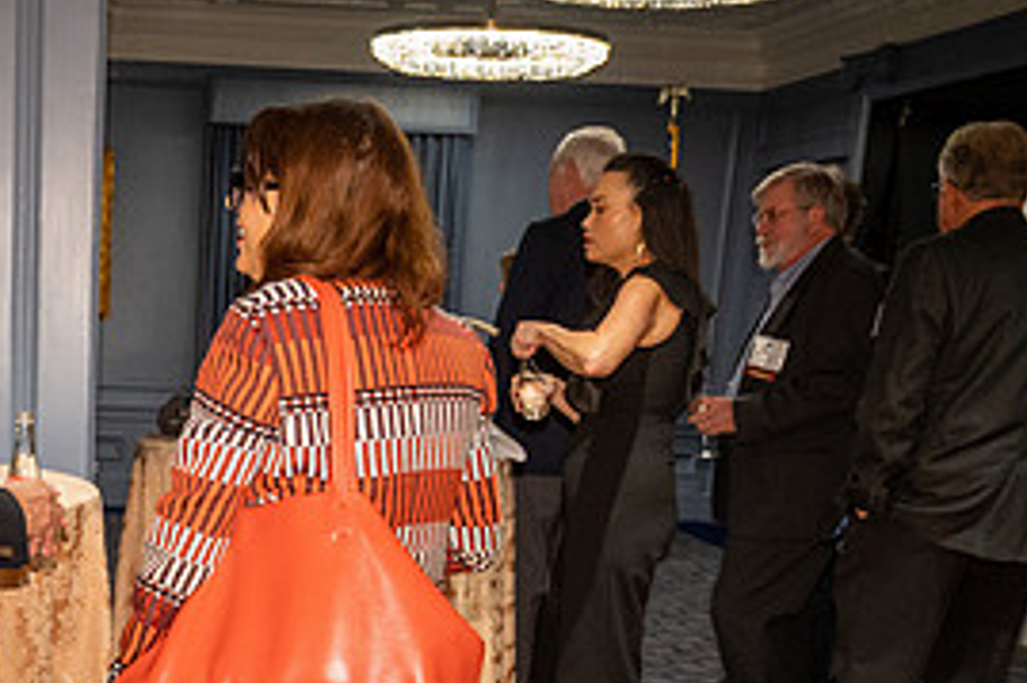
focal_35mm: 54
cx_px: 145
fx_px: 1539
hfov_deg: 35.2
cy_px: 679
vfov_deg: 24.0
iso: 2500
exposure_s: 1/250
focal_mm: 25
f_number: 4
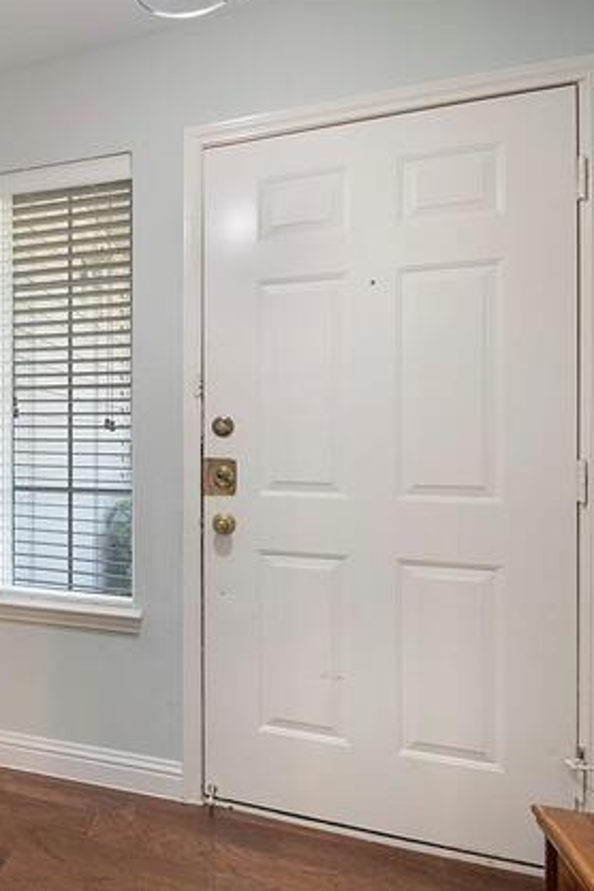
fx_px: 569
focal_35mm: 23
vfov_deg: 76.1
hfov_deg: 46.9
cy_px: 442
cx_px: 13
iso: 100
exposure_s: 1/4
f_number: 8
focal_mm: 10
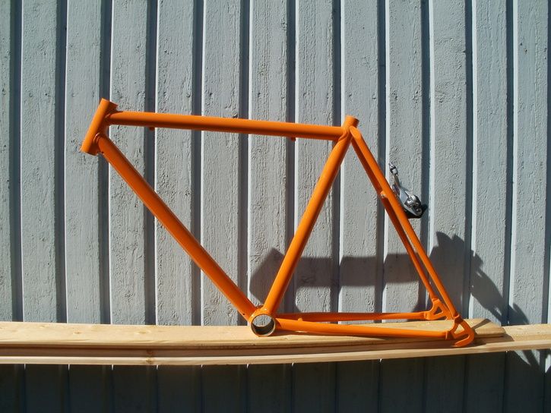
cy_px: 206
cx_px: 276
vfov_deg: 39.7
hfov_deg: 51.3
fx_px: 573
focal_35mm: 36
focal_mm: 6.3
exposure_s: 1/640
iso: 100
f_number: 5.6
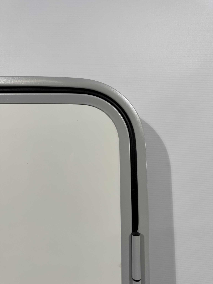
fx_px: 197
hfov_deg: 56.8
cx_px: 106
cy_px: 142
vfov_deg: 71.6
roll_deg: -0.5
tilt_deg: +2.7
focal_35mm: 24
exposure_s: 1/407
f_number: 1.78
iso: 80
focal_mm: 6.76
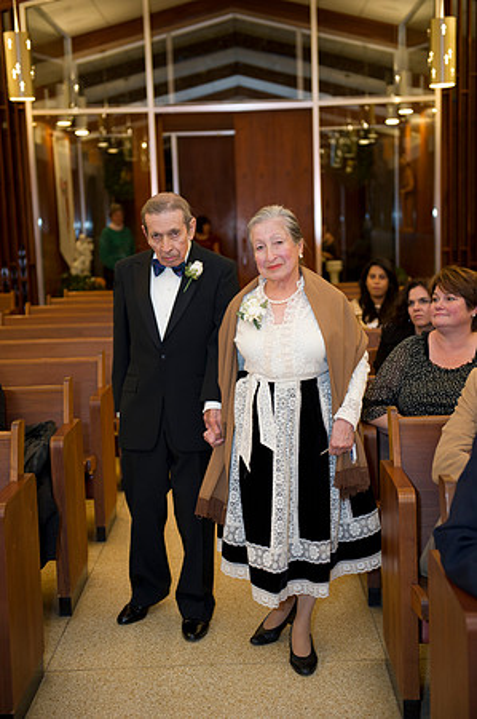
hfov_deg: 25.9
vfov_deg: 38.2
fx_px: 1036
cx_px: 238
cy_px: 360
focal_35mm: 52
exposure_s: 1/100
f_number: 3.2
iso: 1600
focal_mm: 52
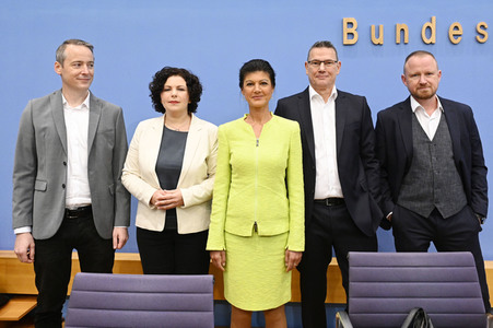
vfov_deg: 53.1
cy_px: 164
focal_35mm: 24
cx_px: 246
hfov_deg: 73.8
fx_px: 328
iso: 5000
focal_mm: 24
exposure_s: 1/400
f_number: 5.6
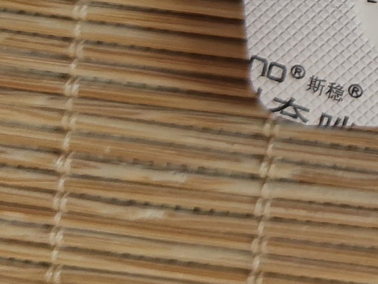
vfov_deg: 12.5
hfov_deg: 15.0
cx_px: 711
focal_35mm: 111
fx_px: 1212
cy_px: -175
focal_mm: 5.56
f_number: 1.88
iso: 849
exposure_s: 1/50
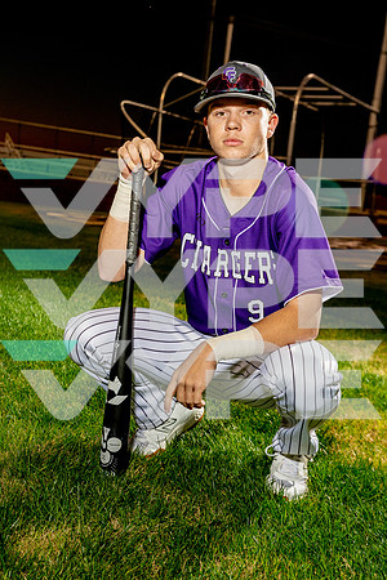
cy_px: 290
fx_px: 855
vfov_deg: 37.5
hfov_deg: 25.5
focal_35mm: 53
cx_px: 194
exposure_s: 1/250
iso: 800
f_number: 5.6
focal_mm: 53
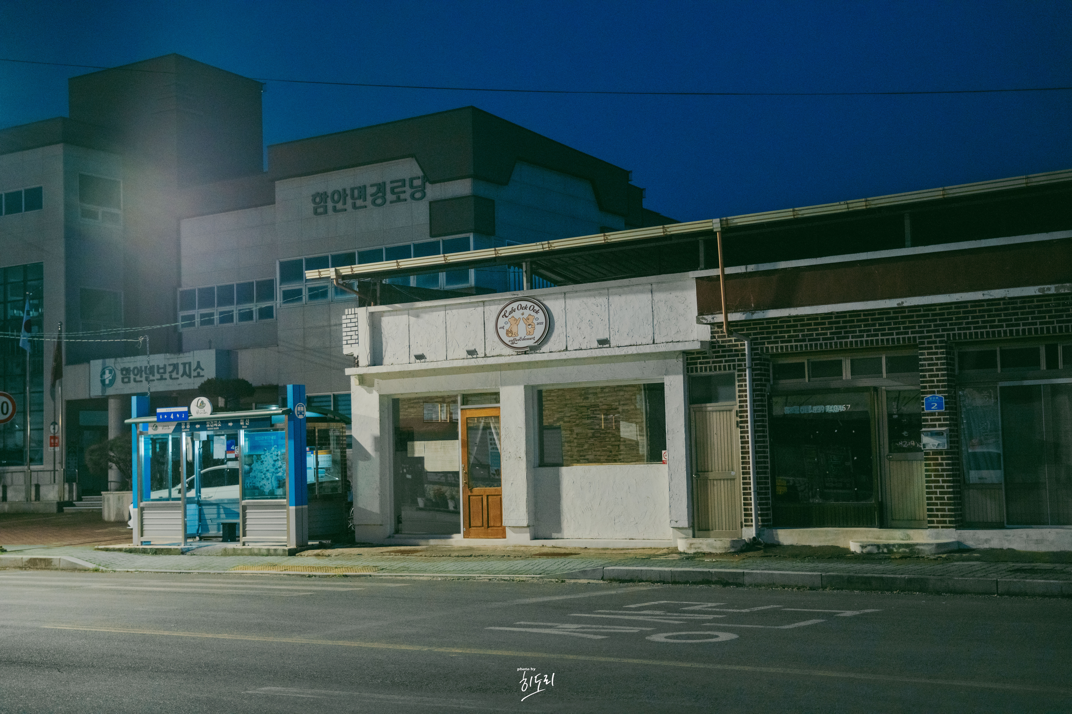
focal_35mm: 46
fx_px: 1370
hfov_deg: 42.7
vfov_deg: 29.2
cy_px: 357
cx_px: 536
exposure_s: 1/40
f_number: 2.8
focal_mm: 46
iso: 5000
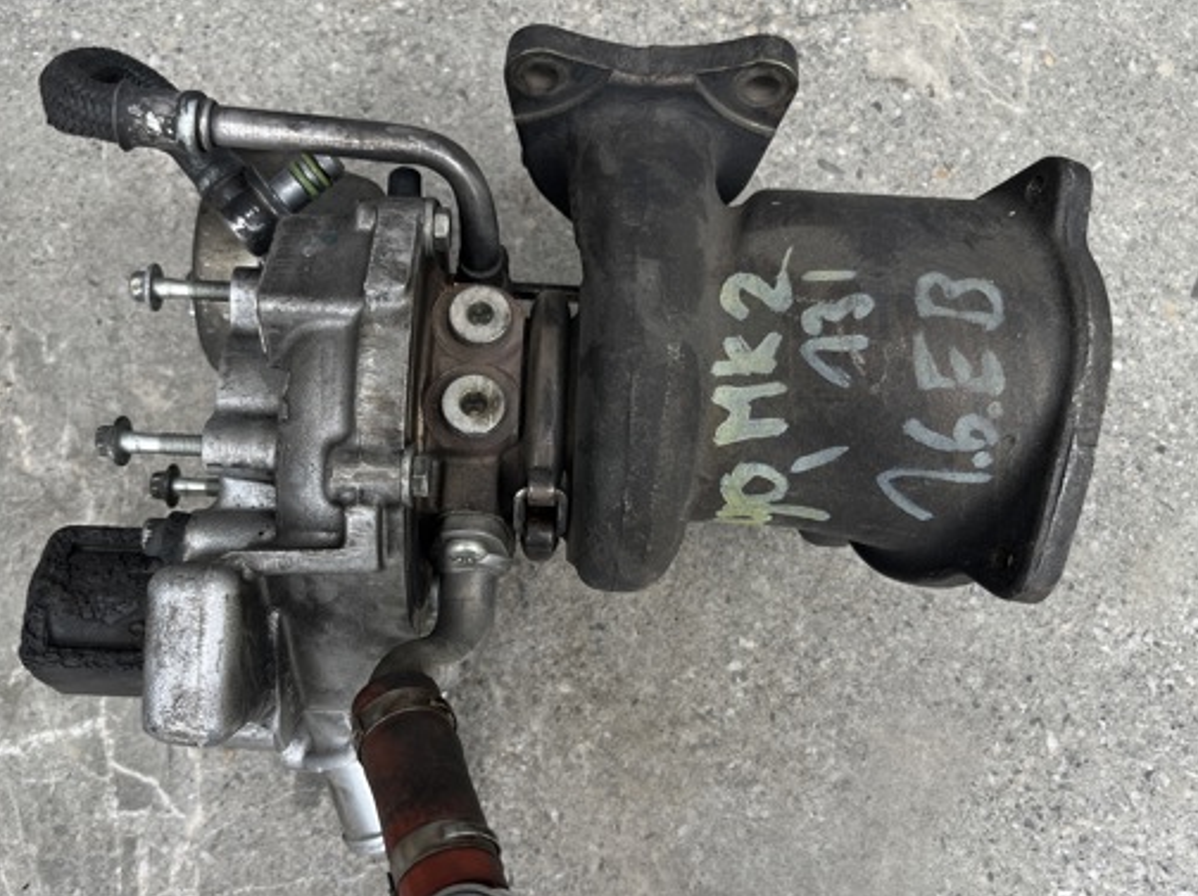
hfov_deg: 55.4
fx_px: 1141
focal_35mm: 33
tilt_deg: -72.7
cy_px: 481
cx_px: 566
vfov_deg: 42.9
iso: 50
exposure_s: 1/425
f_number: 1.6
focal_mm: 5.1
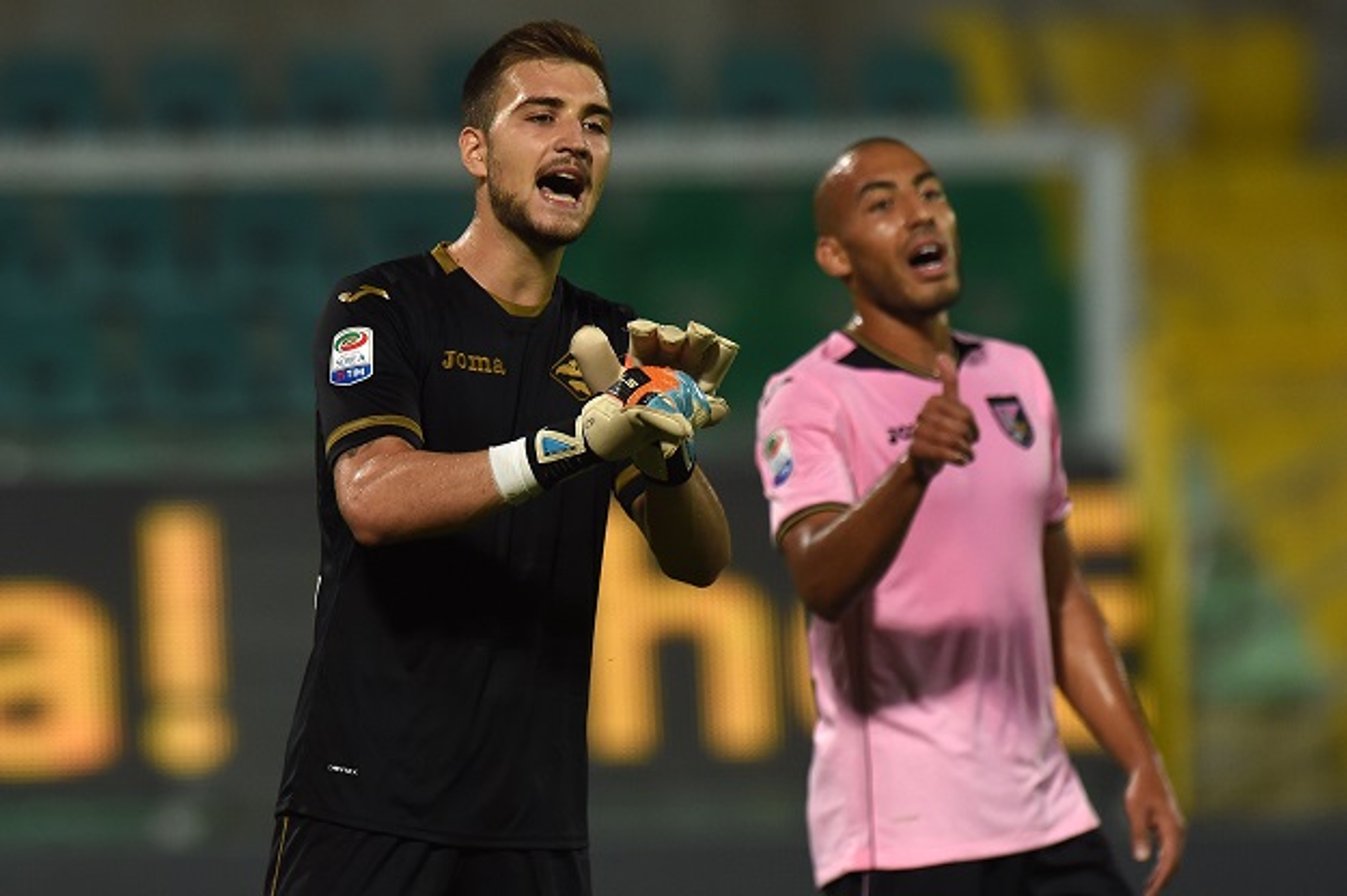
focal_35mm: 550
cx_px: 674
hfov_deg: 3.8
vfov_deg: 2.5
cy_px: 448
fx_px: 20567
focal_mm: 550
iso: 2000
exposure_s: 1/1000
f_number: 4
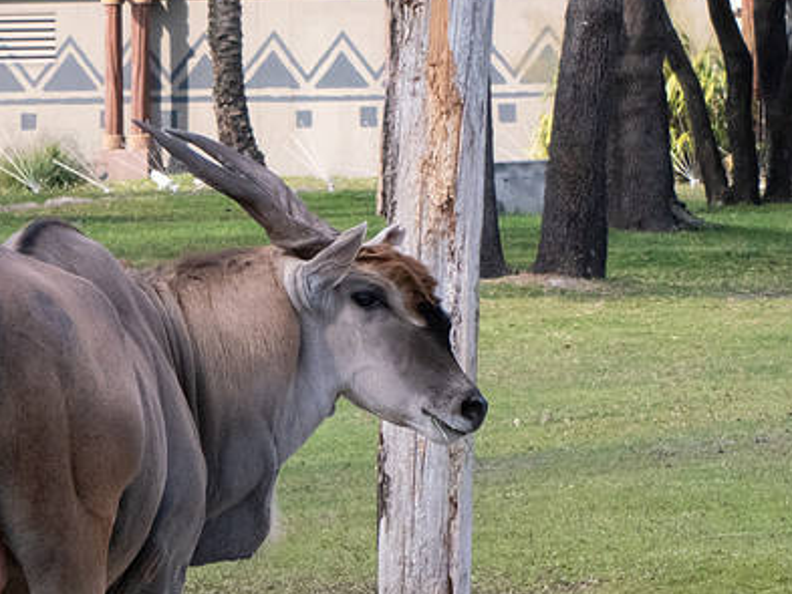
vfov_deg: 2.8
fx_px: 12313
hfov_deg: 3.7
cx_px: 322
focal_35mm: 538
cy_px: 350
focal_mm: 53.8
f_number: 5.8
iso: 160
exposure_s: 1/320
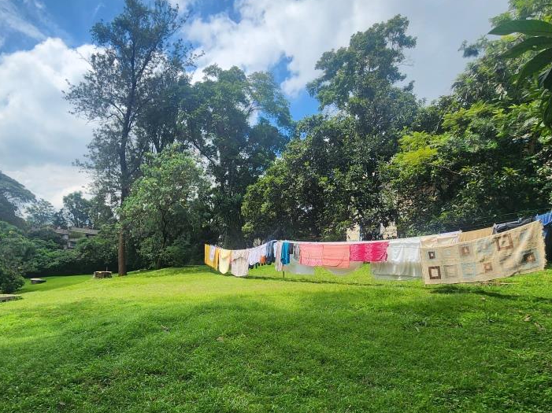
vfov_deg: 68.0
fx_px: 303
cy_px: 246
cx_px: 224
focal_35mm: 19
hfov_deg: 83.8
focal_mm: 2.2
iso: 50
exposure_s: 1/1391
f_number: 2.2
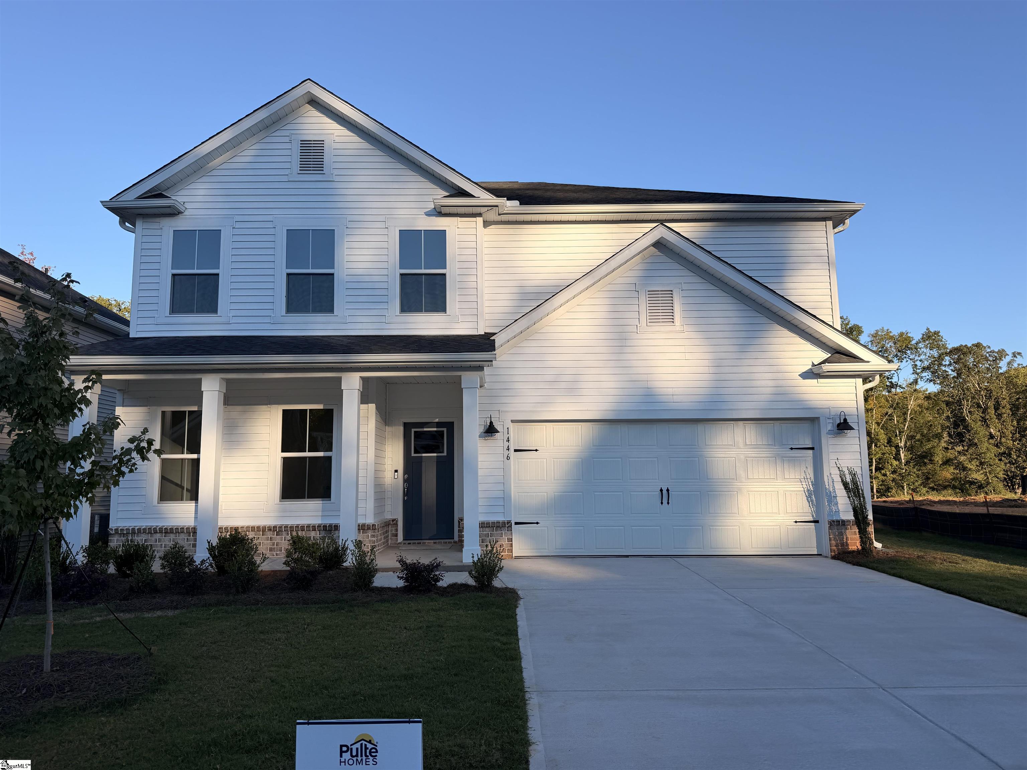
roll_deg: +0.4
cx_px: 514
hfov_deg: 71.6
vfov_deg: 56.8
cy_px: 385
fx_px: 712
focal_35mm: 24
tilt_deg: +7.9
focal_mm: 6.76
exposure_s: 1/2445
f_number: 1.78
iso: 80
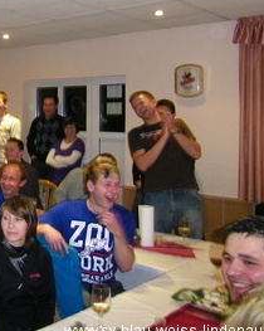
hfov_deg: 26.9
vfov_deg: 35.6
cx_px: -23
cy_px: 105
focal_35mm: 52
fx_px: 508
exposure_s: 1/30
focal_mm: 4.9
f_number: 2.6
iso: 200
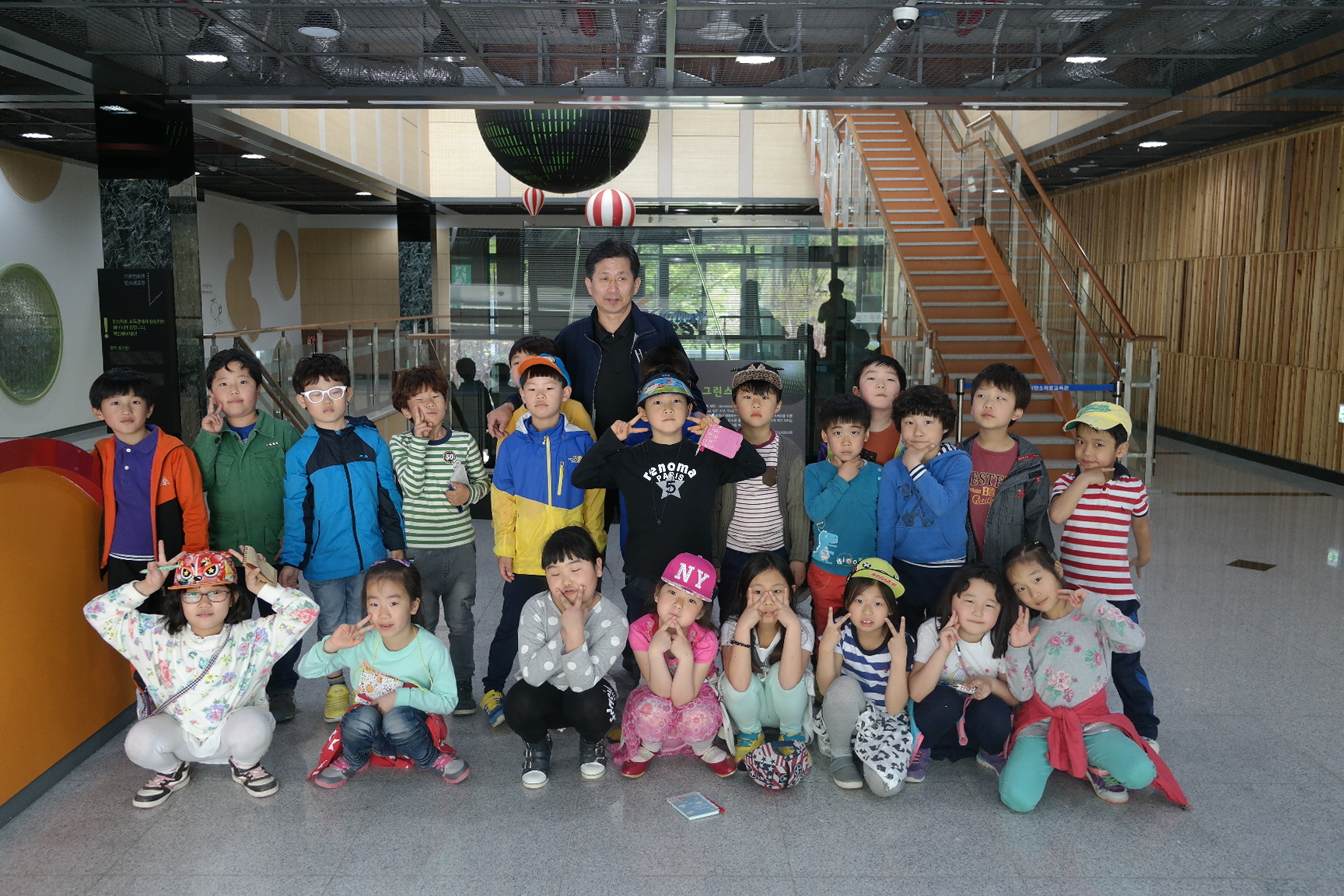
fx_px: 1120
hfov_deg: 61.9
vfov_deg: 43.6
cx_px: 672
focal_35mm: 30
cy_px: 448
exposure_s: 1/40
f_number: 3.5
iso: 200
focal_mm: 20
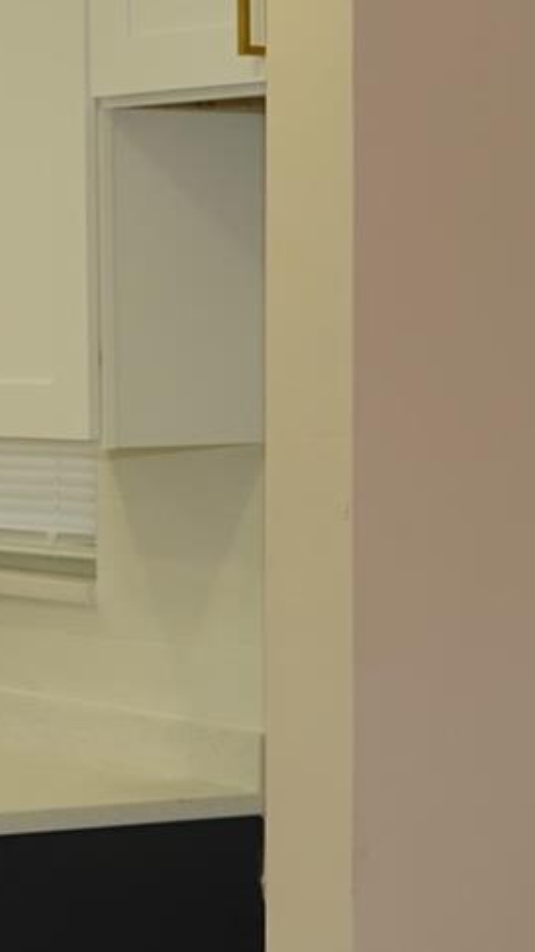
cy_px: 230
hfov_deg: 9.2
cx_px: -325
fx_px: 3231
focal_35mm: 128
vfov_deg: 16.7
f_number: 4
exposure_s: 1/160
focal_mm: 29
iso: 320
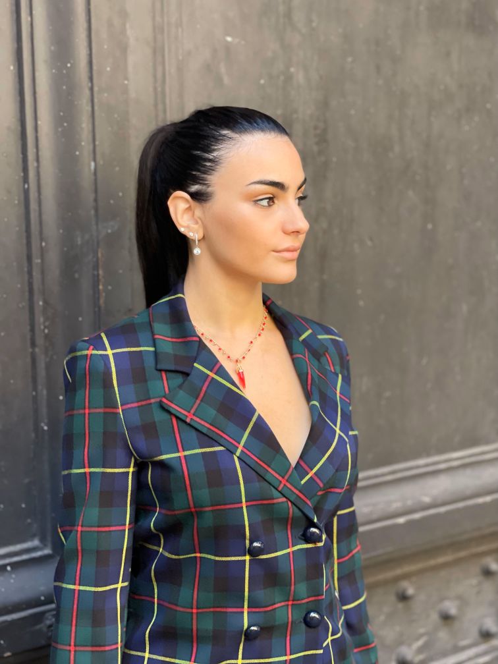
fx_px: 1228
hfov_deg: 22.9
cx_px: 249
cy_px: 332
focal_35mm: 64
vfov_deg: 30.3
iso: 160
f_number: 2.2
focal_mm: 7.5
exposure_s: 1/121
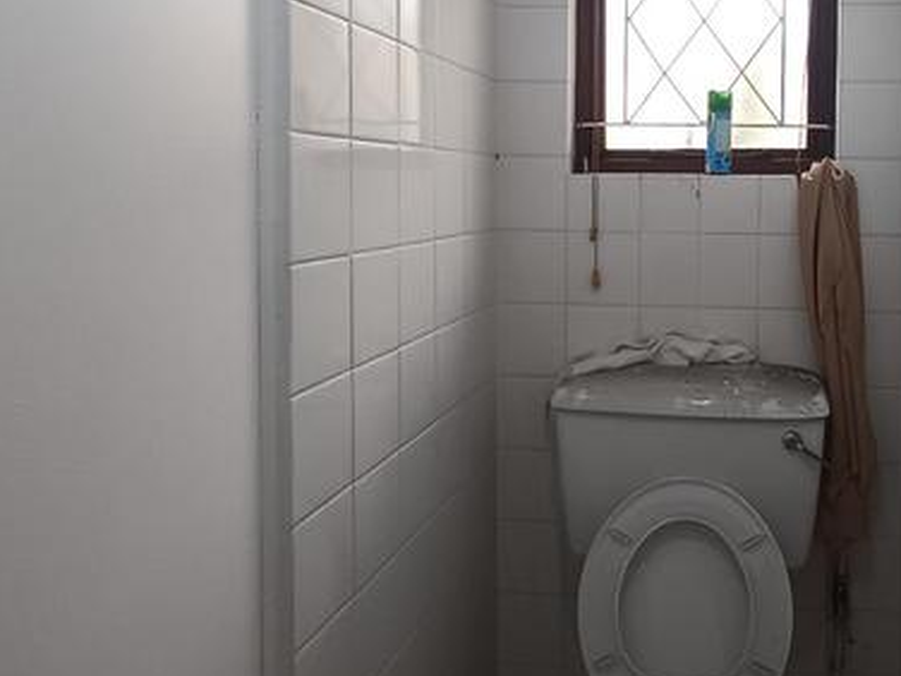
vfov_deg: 41.4
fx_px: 885
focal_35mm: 34
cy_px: 237
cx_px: 666
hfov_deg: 51.8
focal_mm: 1.64
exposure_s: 1/50
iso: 64
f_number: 2.2
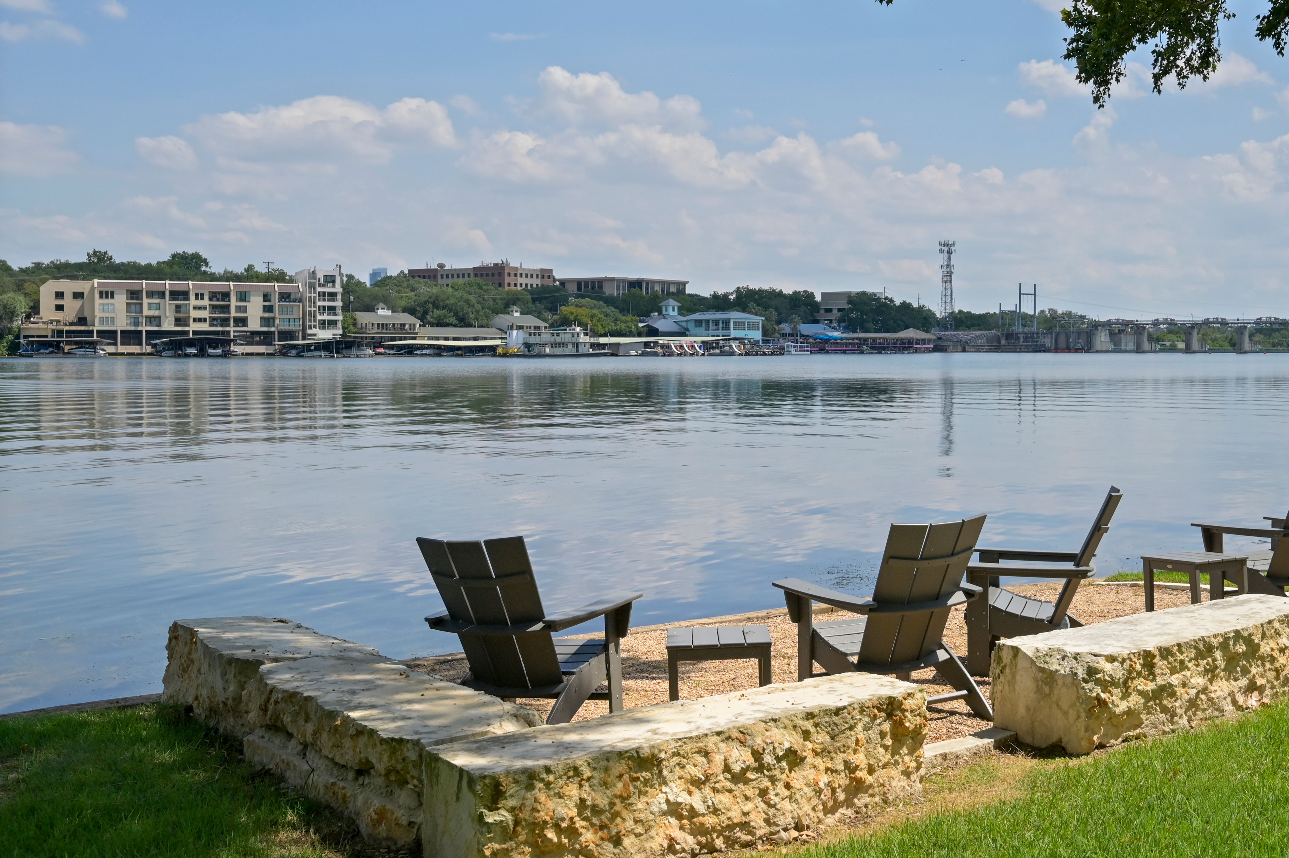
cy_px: 357
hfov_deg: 50.2
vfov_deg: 34.9
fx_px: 1360
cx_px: 809
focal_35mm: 38
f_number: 8
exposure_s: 1/8000
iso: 800
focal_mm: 30
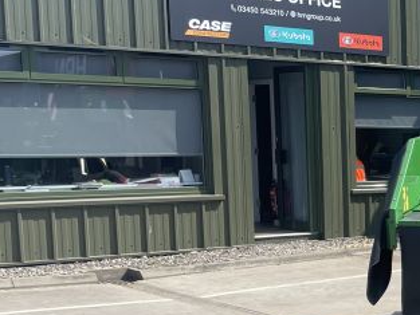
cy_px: 255
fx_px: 1007
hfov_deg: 20.3
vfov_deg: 17.6
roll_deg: -0.7
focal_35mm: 83
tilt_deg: -5.3
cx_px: 627
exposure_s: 1/2212
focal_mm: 4.2
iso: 32
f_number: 1.6
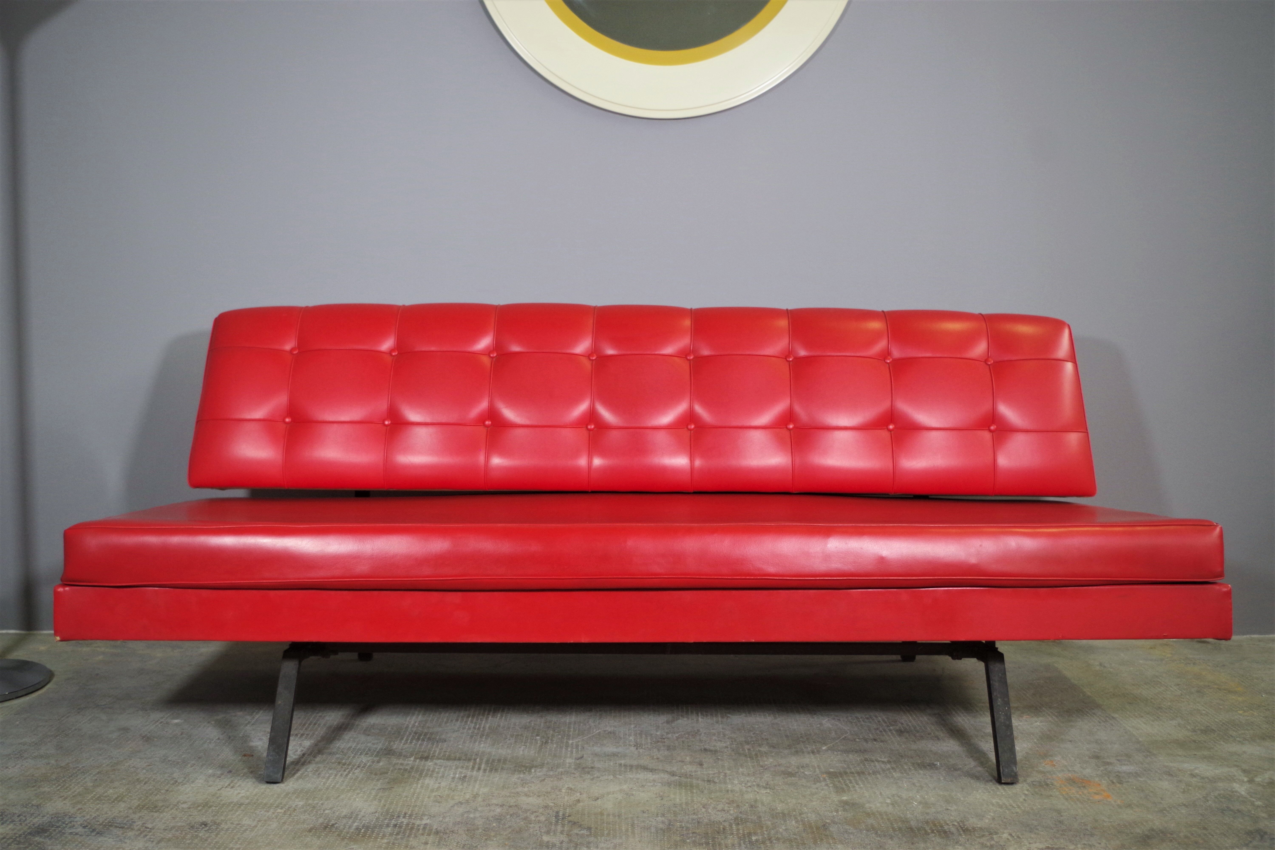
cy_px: 425
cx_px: 638
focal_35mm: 36
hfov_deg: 53.1
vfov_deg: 36.9
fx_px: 1275
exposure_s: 1/60
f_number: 4
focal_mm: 24.38
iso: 800
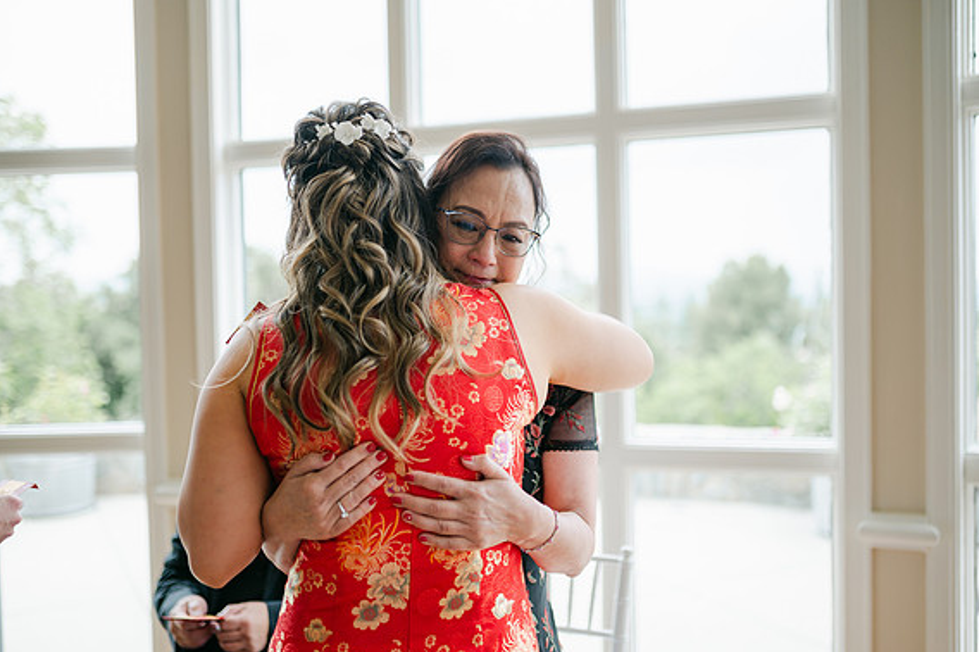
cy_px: 328
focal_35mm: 36
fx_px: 978
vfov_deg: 36.8
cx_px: 481
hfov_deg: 53.2
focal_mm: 35
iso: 100
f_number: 1.4
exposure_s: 1/1600
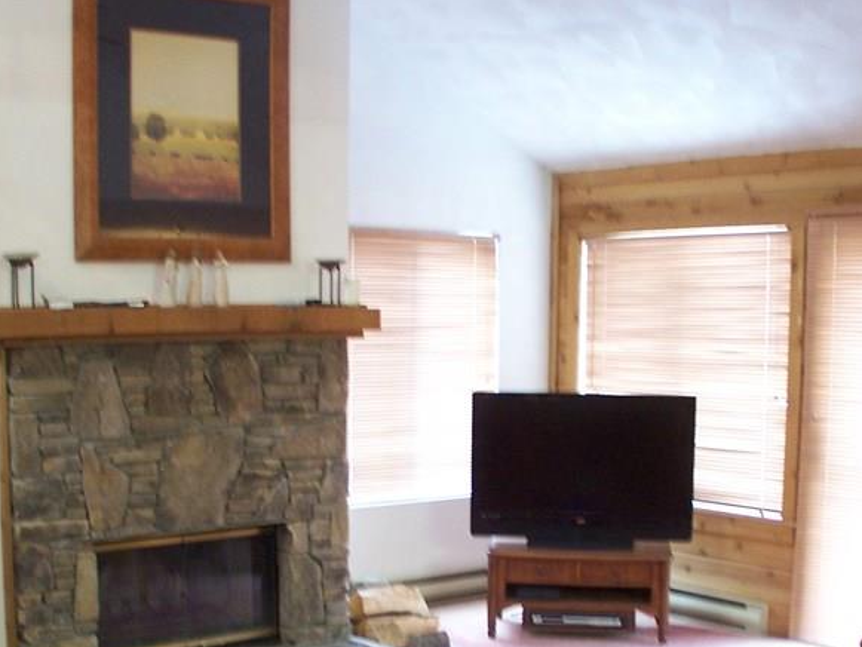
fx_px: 1669
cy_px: 518
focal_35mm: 67
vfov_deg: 21.7
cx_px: 488
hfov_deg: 28.9
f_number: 2.8
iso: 140
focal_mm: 6.3
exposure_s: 1/4
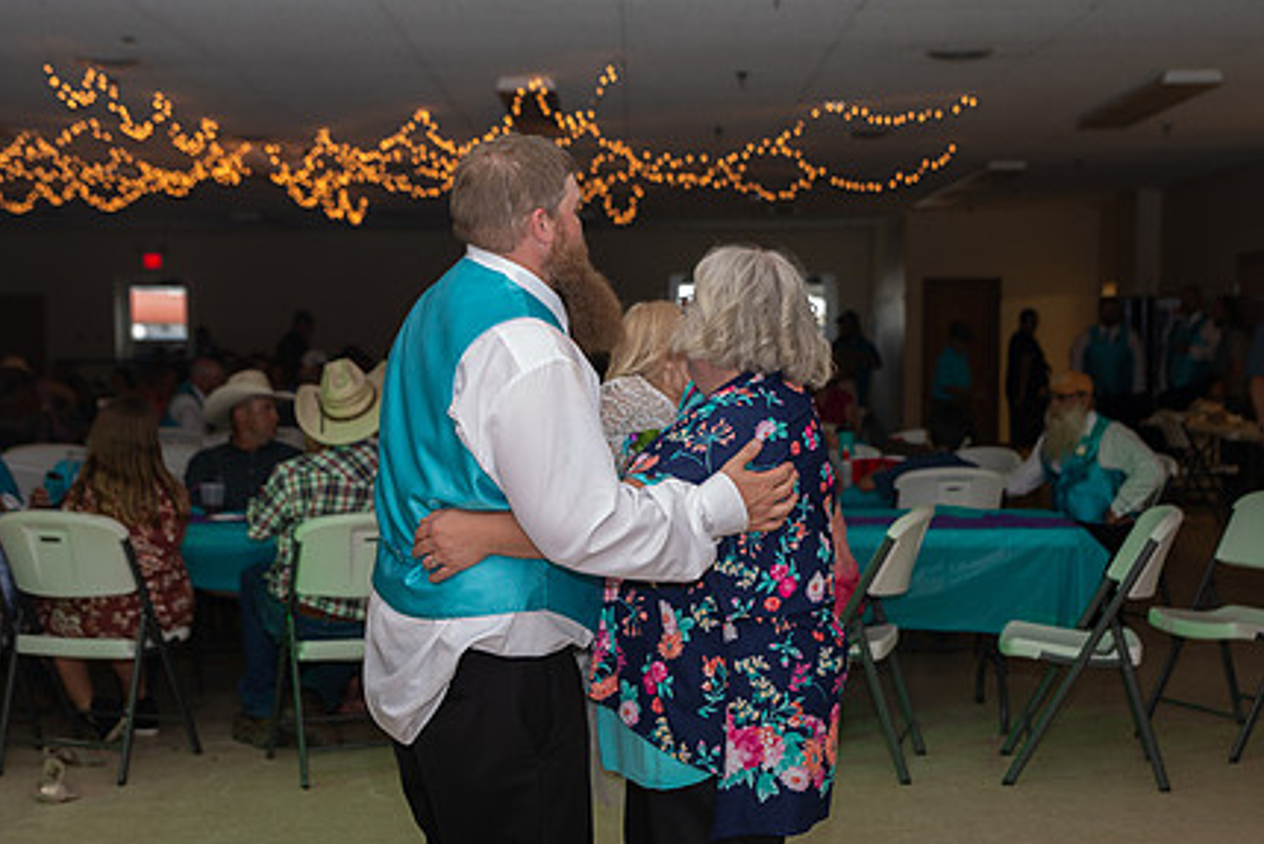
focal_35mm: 54
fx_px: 1897
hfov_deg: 36.9
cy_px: 540
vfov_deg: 25.0
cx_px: 635
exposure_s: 1/125
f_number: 3.5
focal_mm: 40
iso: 800
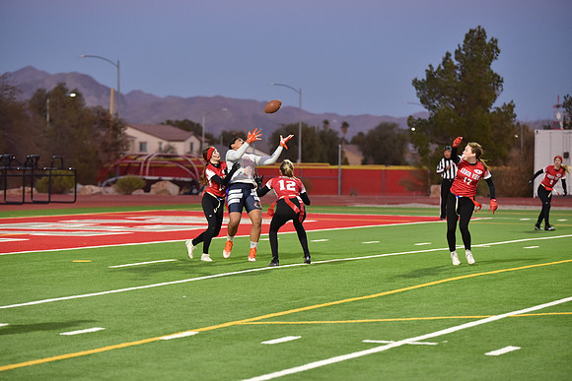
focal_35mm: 130
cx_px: 286
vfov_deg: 10.6
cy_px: 190
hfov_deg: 15.8
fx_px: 2066
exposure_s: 1/500
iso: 2000
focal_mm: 130
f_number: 2.8
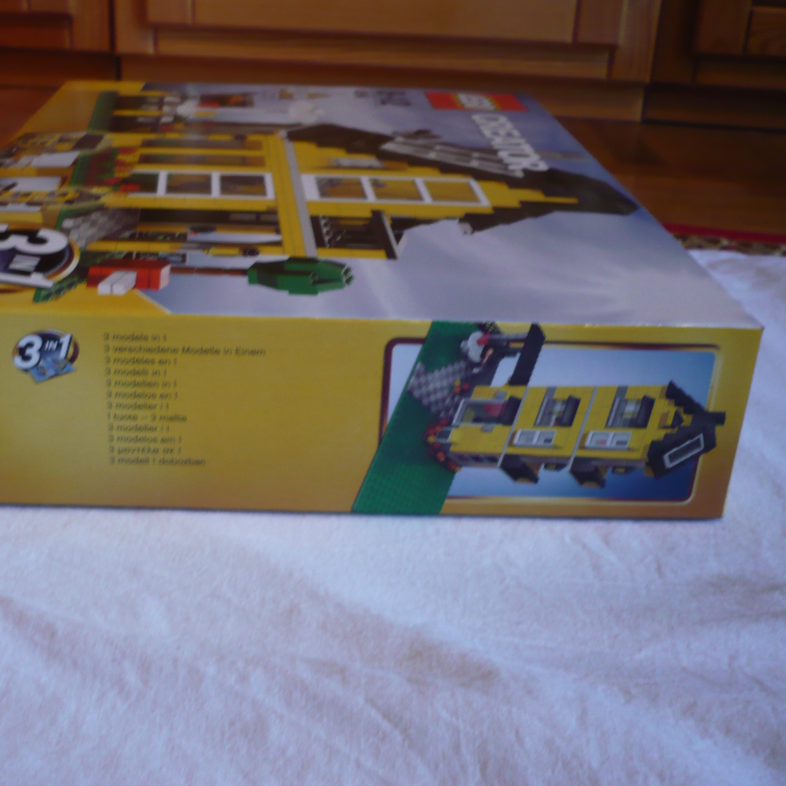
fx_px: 1079
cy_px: 395
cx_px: 285
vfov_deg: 40.0
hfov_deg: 39.7
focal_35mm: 42
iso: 200
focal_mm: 5.8
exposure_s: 1/15
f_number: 2.8
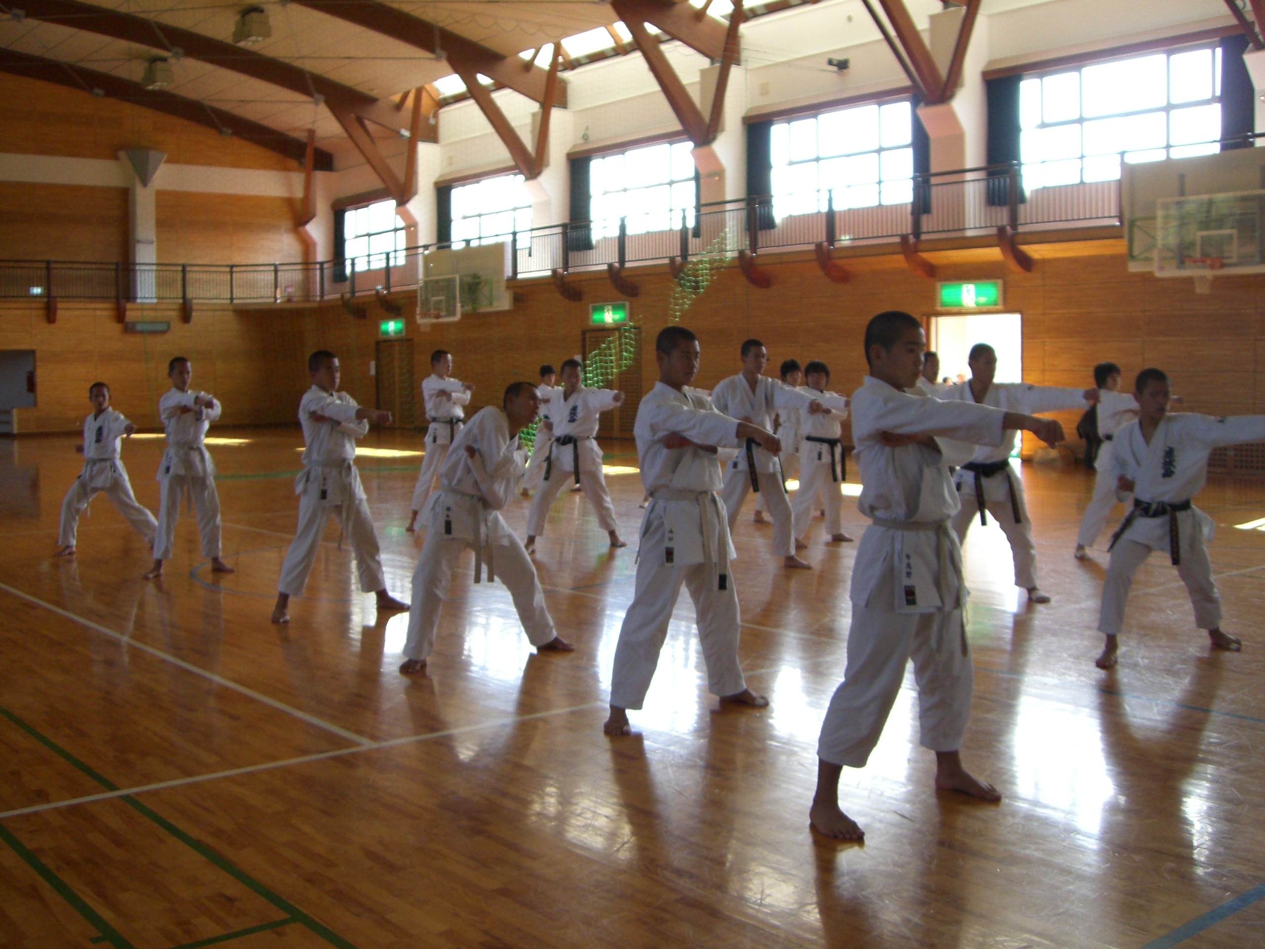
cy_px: 474
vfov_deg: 37.7
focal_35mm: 38
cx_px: 632
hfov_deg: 49.0
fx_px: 1389
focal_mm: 6.2
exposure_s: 1/125
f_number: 2.7
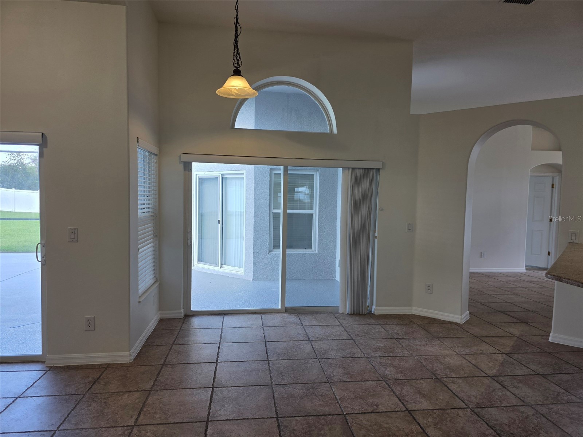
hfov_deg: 73.9
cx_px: 292
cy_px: 218
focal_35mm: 23
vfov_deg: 58.9
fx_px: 387
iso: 64
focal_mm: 6.3
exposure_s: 1/120
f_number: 1.7
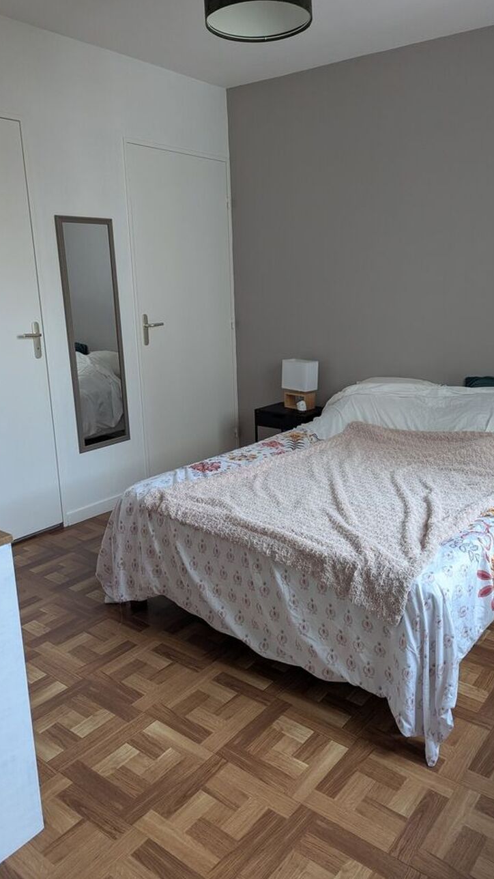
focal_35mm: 27
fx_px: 629
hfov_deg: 42.8
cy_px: 429
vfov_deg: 69.9
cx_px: 276
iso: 98
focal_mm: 6.81
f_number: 1.85
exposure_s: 1/75
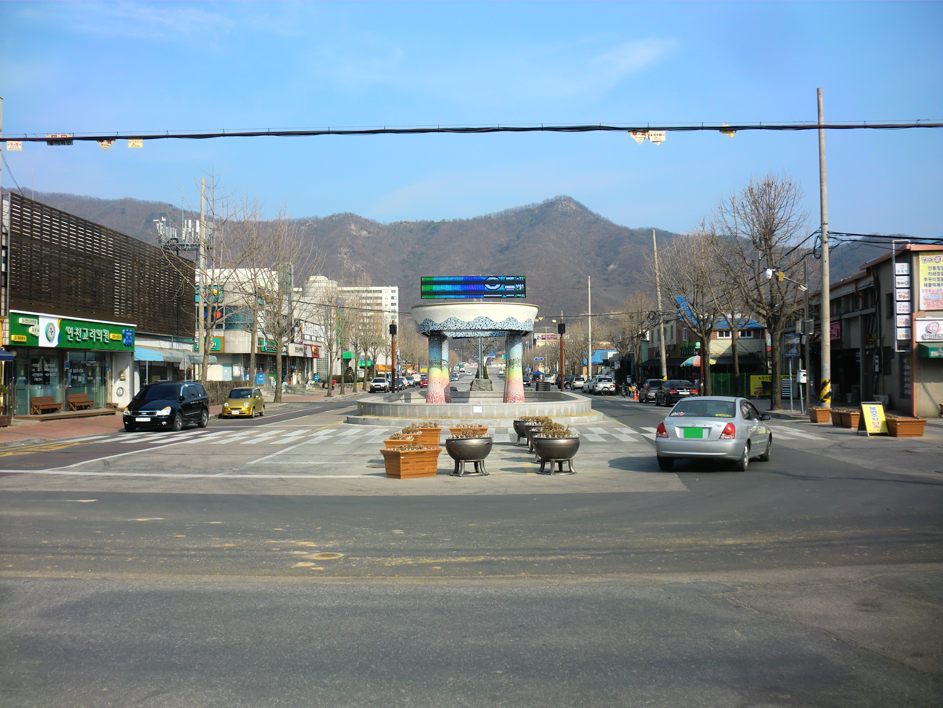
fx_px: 953
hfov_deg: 52.6
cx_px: 472
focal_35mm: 35
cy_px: 354
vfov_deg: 40.7
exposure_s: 1/1000
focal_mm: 6.3
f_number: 3.1
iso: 64
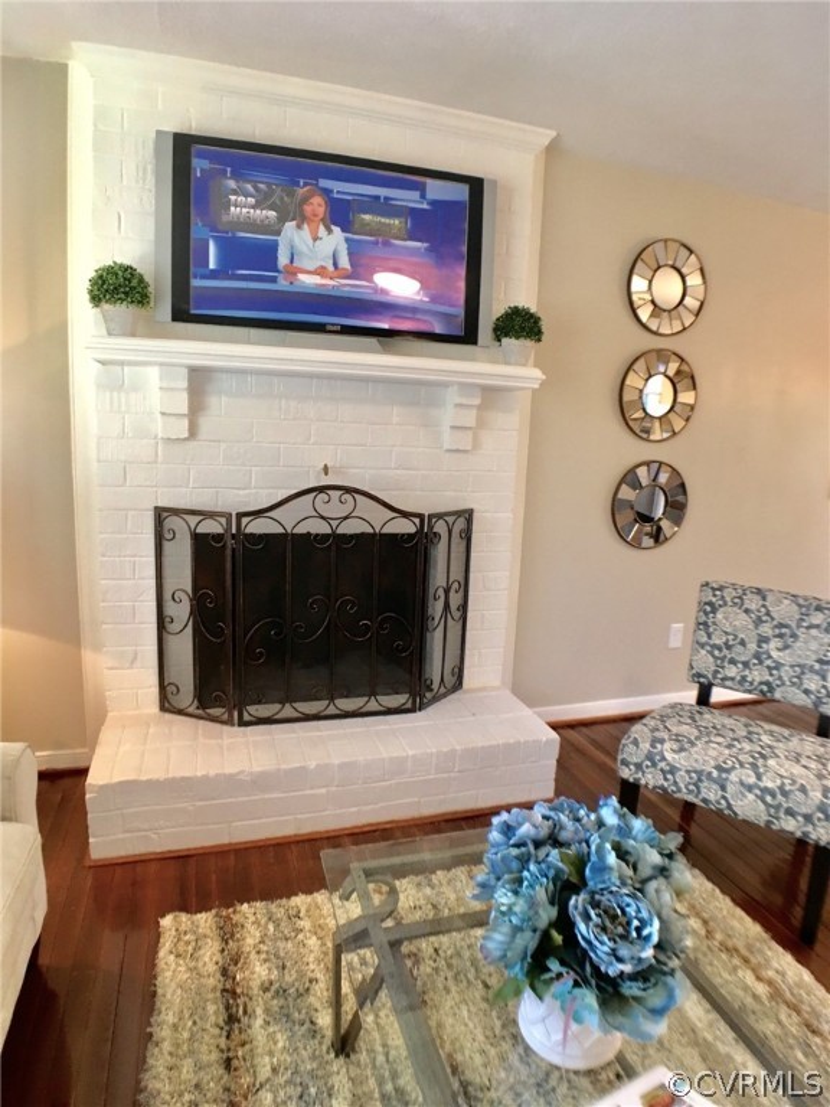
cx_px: 415
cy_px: 554
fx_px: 927
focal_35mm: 29
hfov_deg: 48.2
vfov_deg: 61.7
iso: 80
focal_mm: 4.15
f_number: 2.2
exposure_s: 1/30
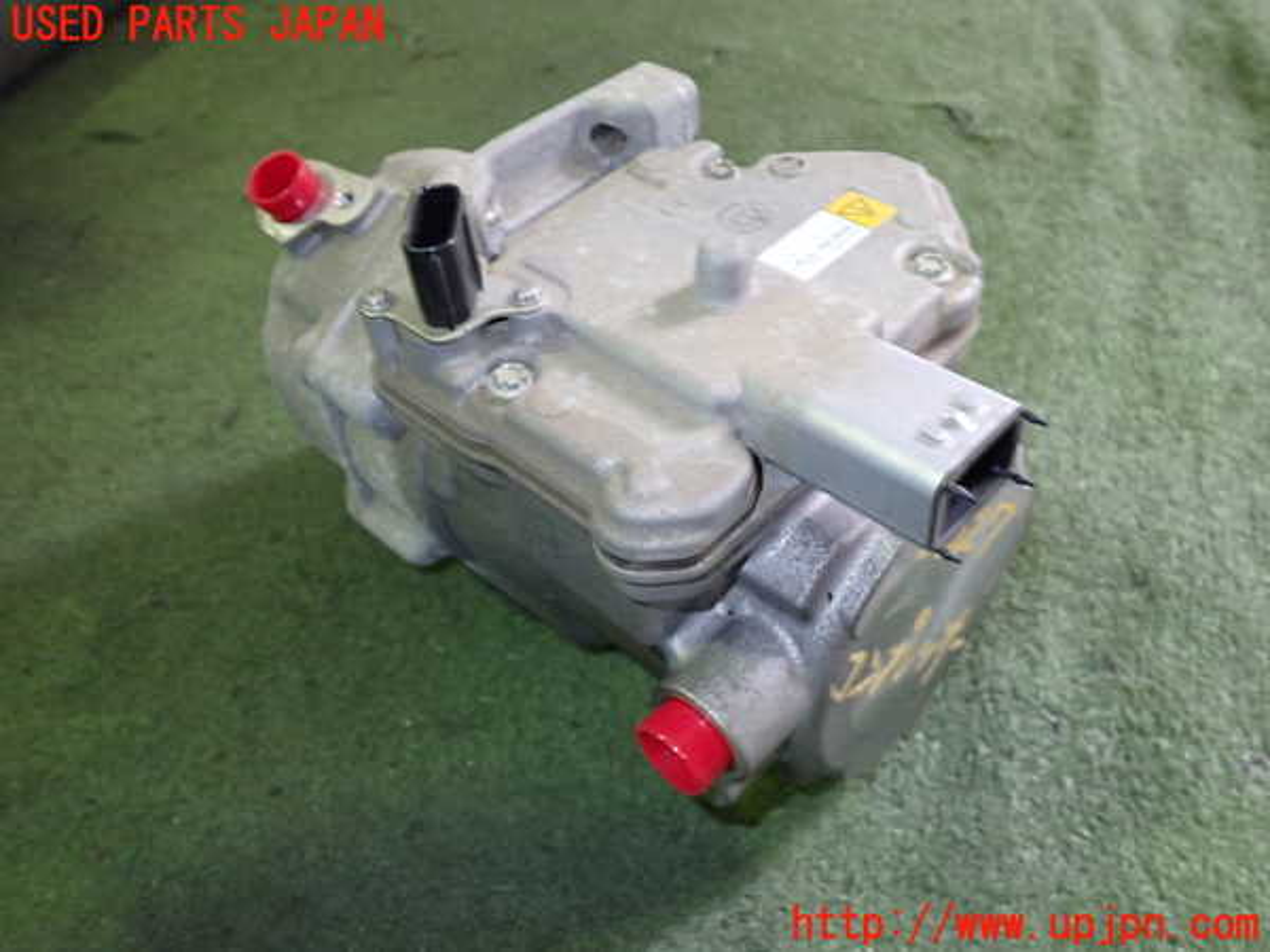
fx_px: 1101
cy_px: 476
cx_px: 635
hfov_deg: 60.0
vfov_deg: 46.8
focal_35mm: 30
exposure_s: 1/4
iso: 320
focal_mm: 5.4
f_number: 6.3
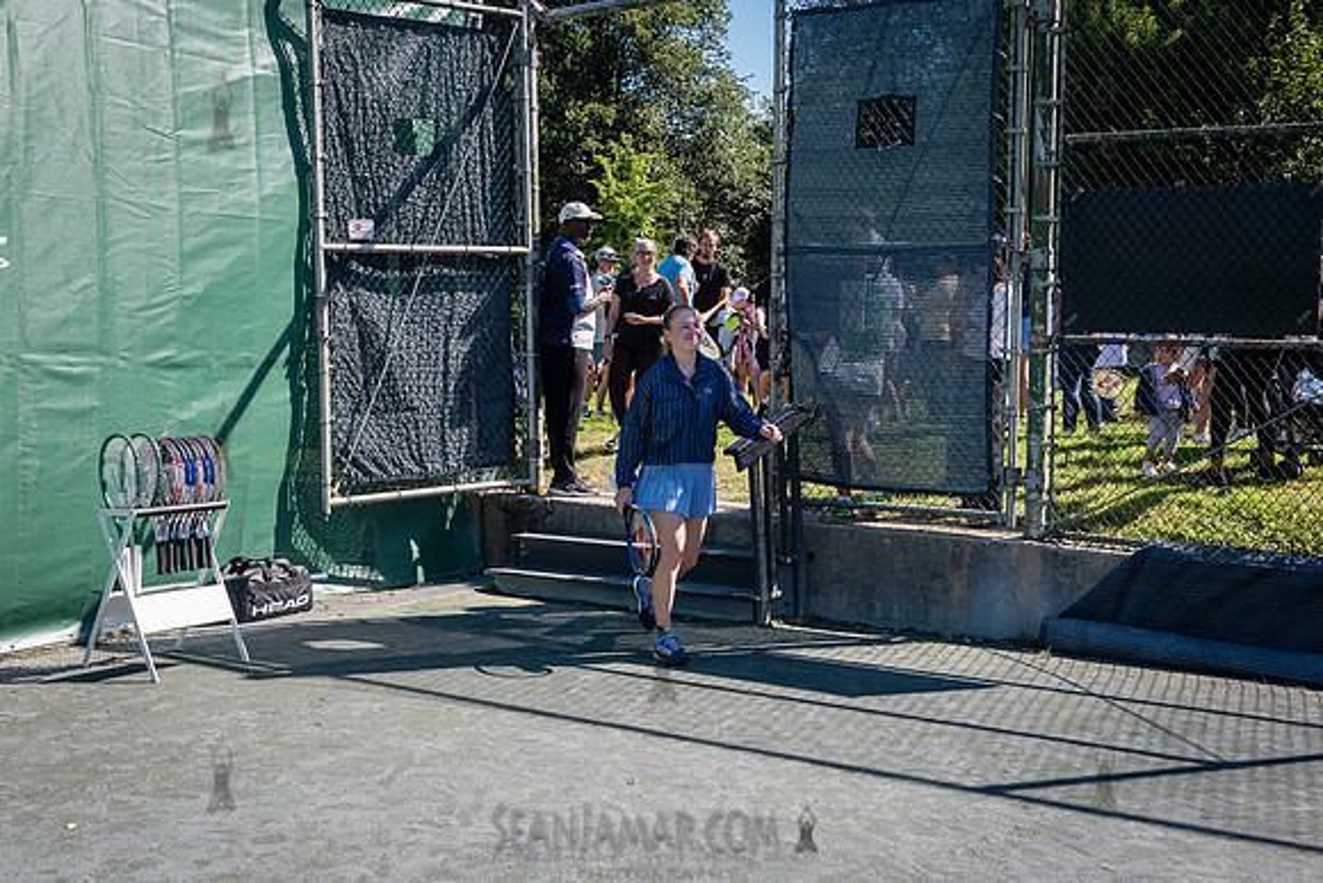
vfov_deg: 33.0
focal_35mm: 41
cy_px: 443
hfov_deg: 47.8
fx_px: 1491
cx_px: 687
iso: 200
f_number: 5.6
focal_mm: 38
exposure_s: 1/320
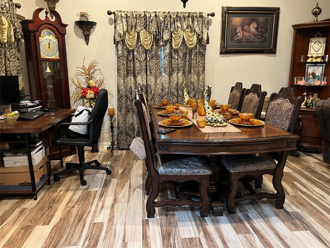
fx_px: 248
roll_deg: +0.5
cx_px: 165
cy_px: 124
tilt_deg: -12.6
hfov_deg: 67.3
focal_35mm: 26
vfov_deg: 53.1
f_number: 1.6
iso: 400
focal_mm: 5.1
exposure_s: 1/40
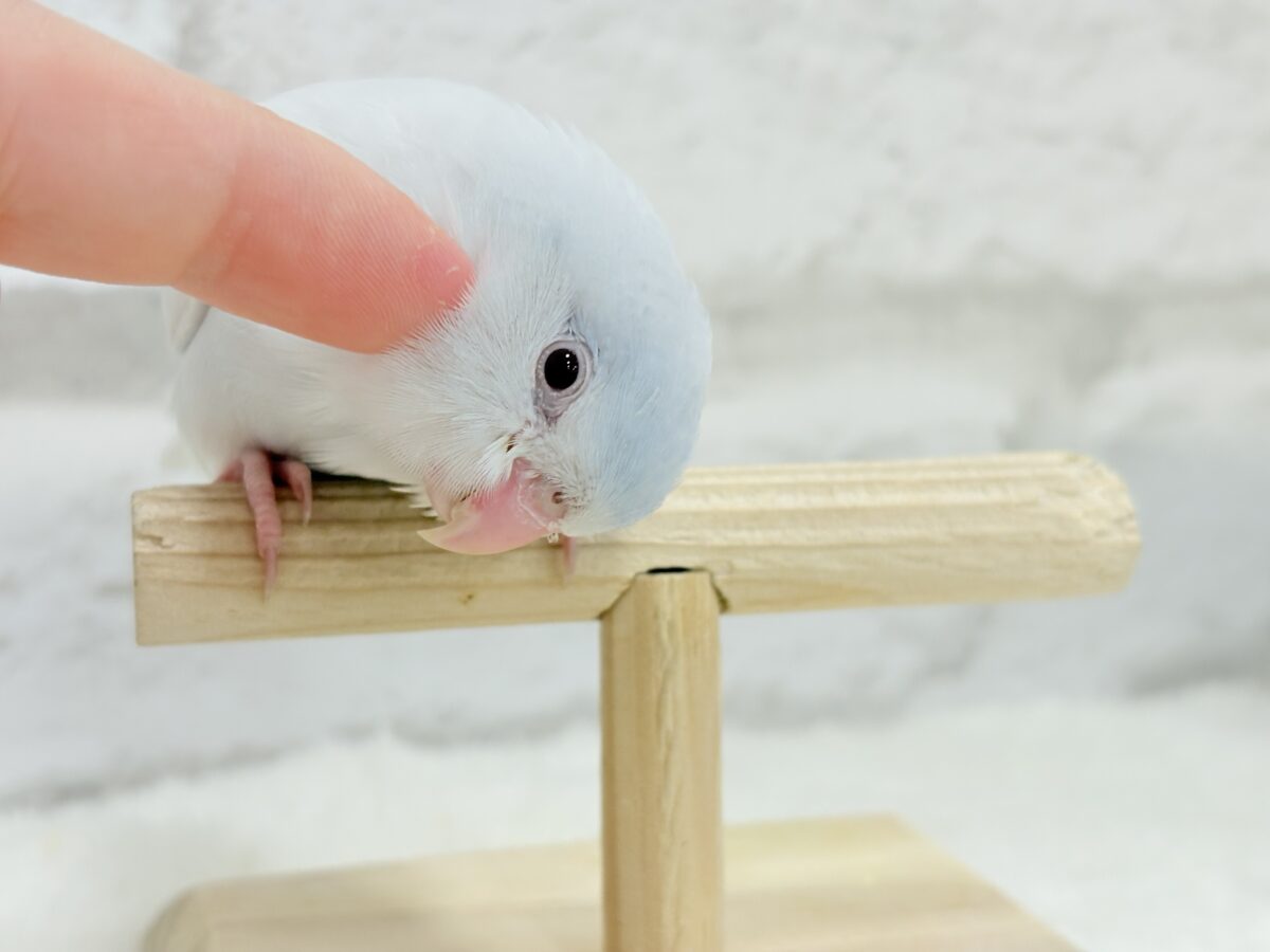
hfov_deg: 36.8
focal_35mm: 52
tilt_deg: -8.7
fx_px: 1908
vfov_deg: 28.0
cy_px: 476
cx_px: 635
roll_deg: -0.3
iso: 64
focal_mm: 5.96
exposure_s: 1/100
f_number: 1.6
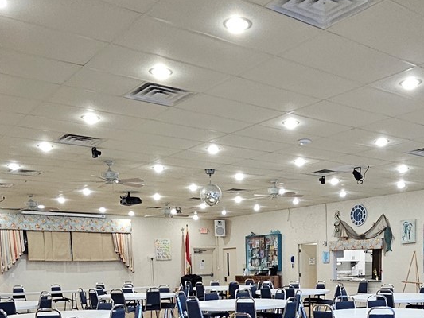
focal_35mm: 39
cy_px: 328
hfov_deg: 47.3
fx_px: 478
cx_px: 274
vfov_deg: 33.3
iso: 250
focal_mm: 2.2
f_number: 2.2
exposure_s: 1/60
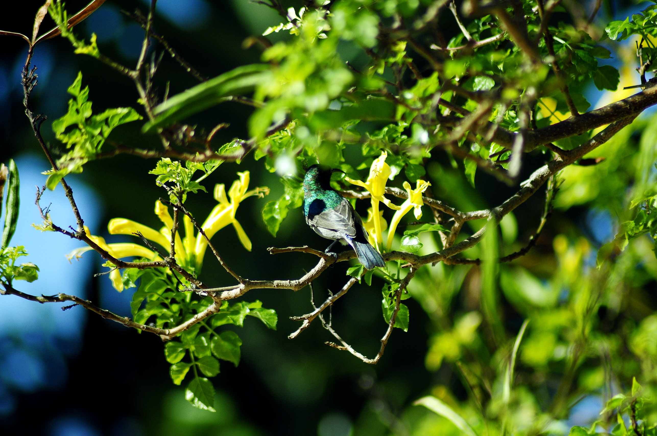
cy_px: 218
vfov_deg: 3.0
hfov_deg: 4.6
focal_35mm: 450
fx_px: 8203
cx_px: 328
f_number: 5.6
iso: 400
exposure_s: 1/1250
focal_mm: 300
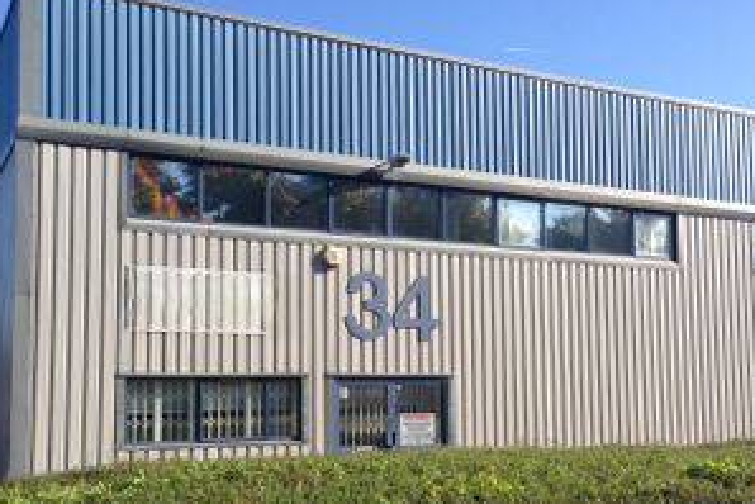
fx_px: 965
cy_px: 314
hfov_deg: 42.7
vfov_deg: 29.2
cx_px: 367
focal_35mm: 46
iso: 50
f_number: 2.4
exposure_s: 1/951
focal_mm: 4.12
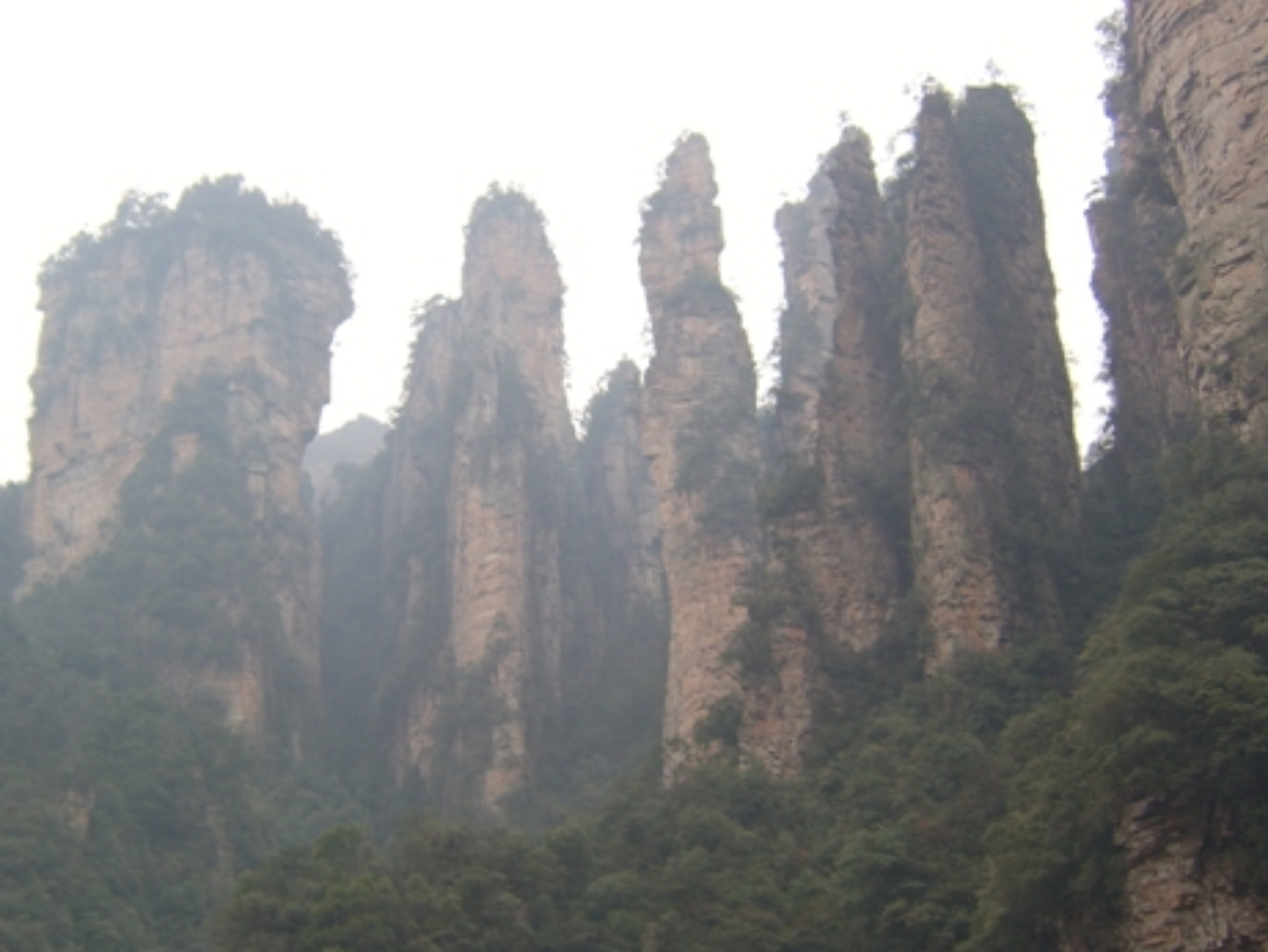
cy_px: 567
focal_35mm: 43
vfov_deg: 33.5
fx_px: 1576
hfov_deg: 43.4
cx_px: 457
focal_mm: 8.13
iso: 50
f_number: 4
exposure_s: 1/65
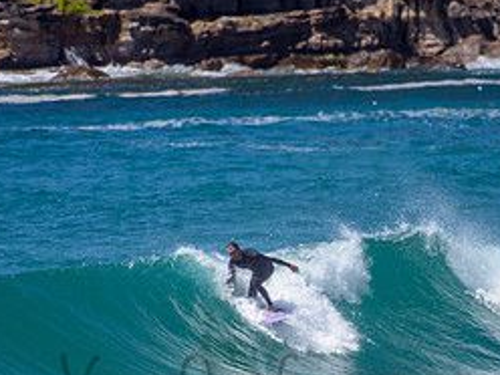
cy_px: 280
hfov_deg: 1.4
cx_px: 336
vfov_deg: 1.1
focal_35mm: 1379
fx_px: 19919
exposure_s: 1/2000
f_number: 5.6
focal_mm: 500
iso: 90
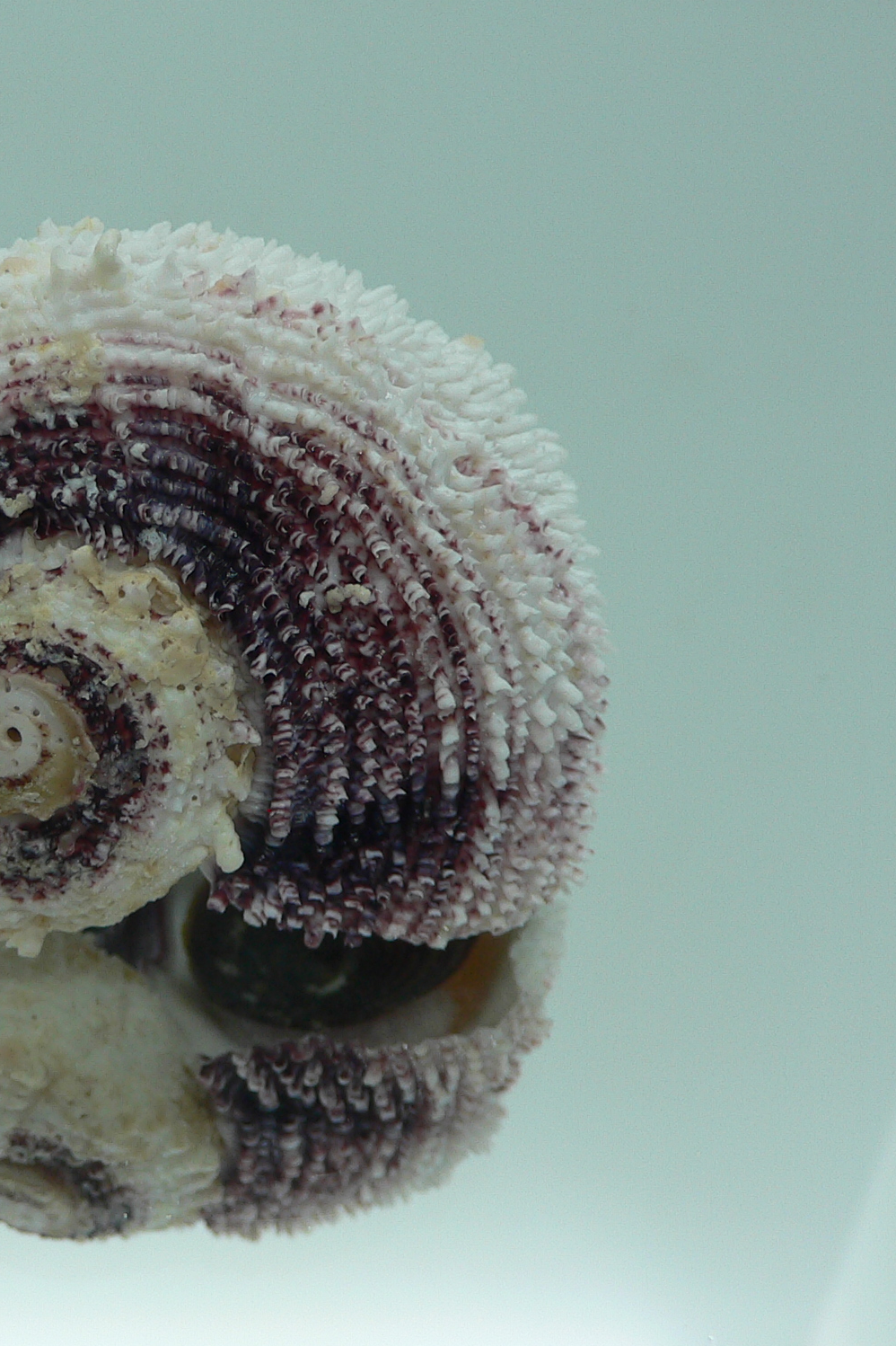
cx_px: 168
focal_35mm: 49
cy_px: 677
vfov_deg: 40.4
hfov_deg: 26.9
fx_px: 1830
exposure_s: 1/60
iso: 80
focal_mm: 4.6
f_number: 2.8
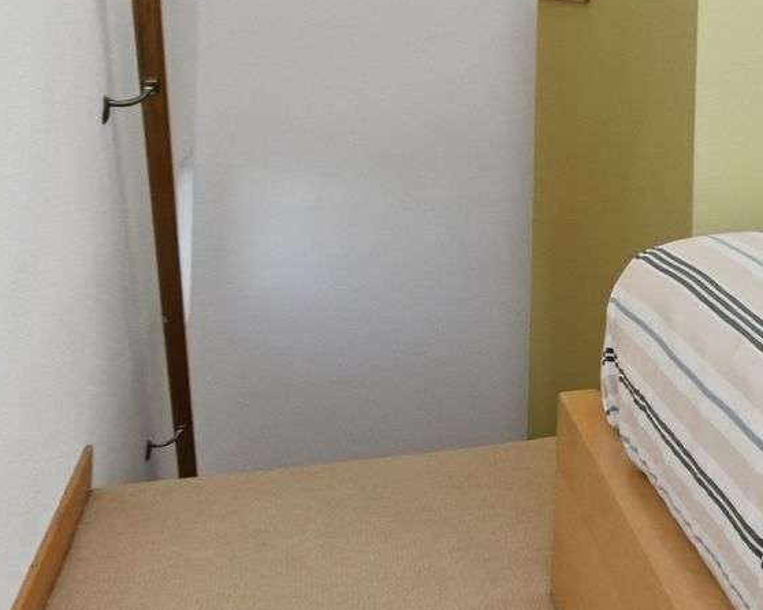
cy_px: 42
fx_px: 1400
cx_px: 1343
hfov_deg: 21.3
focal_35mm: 62
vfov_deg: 23.8
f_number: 9
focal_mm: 12
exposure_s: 1/200
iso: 800
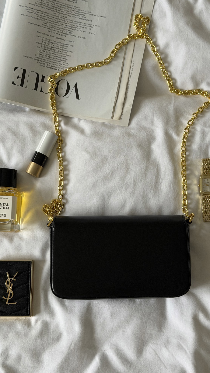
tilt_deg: -81.9
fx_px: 525
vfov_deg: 39.2
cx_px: 111
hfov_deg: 22.6
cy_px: 187
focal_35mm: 53
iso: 250
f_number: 1.78
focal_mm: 6.76
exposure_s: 1/60
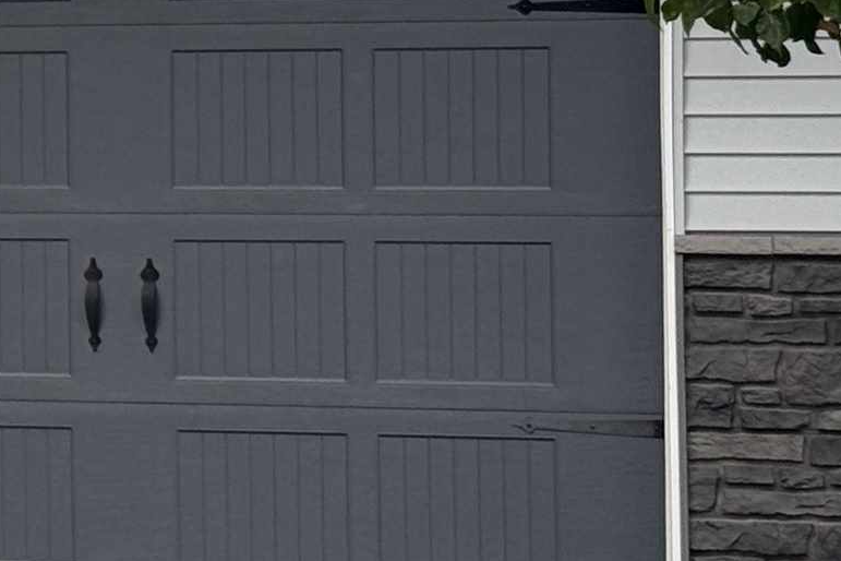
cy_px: -38
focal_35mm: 199
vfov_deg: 6.9
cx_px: -514
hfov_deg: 9.9
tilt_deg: +1.5
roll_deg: +0.1
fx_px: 4648
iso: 64
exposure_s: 1/706
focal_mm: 6.76
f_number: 1.78
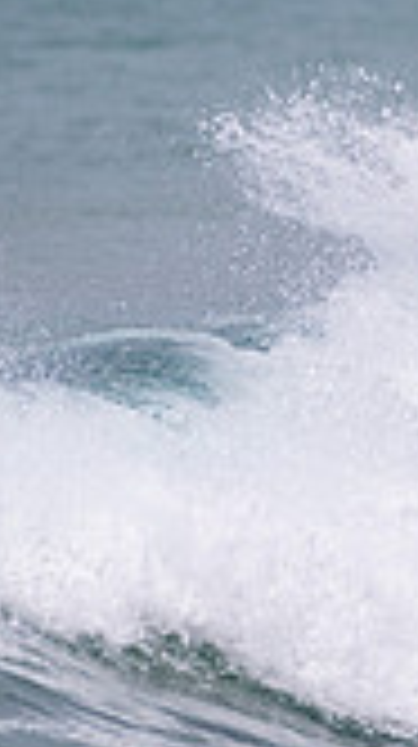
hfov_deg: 0.7
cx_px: 998
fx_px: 36150
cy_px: 317
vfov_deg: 1.2
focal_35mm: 1829
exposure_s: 1/1250
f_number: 5.6
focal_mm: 500
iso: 220
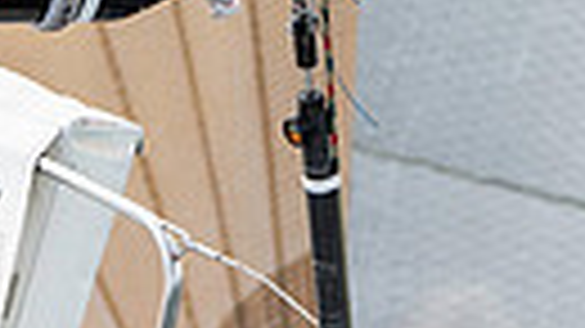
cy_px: 739
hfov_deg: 1.4
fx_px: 23940
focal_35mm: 1544
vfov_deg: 0.8
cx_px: -513
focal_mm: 220
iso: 400
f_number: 5.6
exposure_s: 1/1000
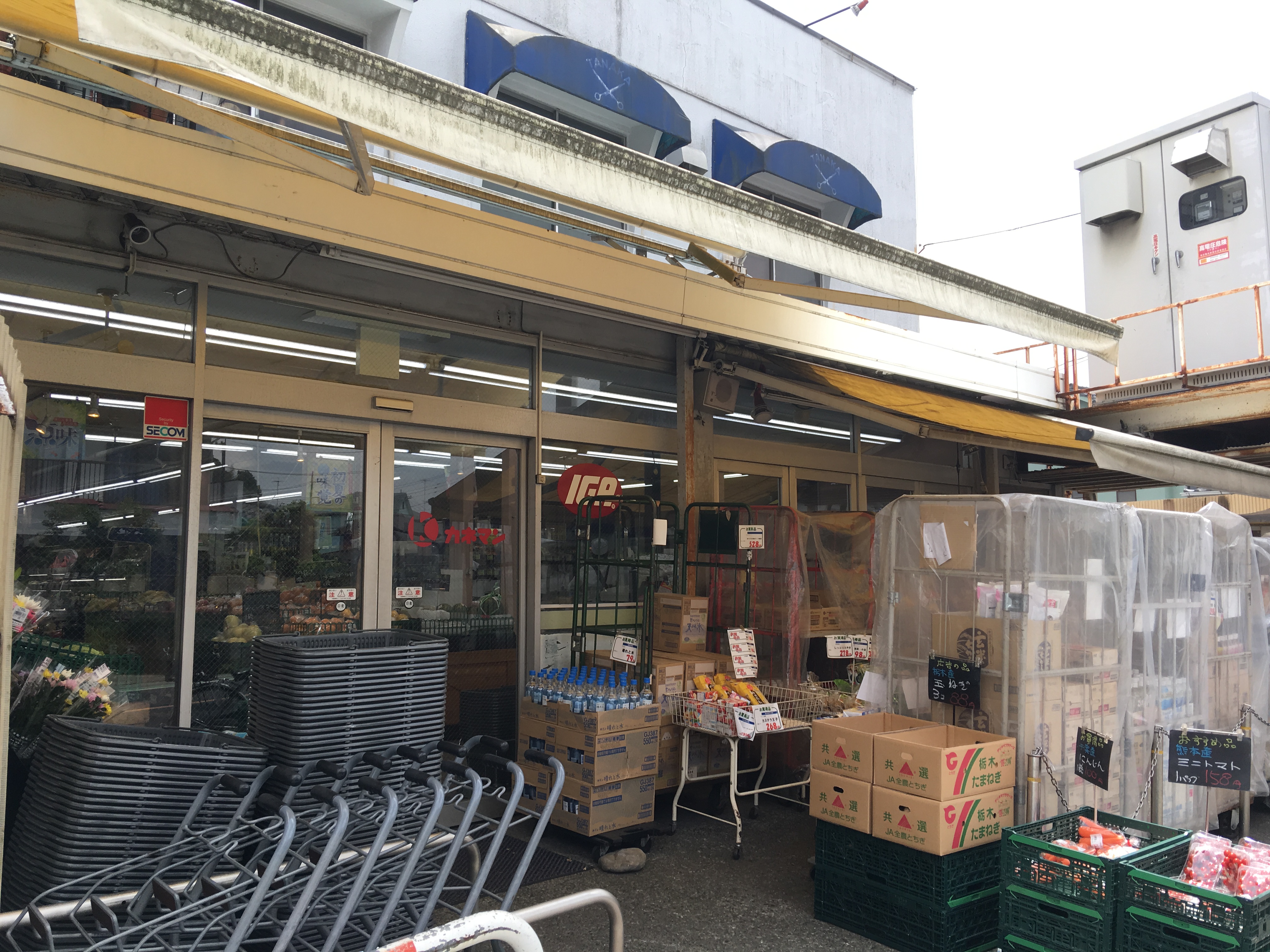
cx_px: 635
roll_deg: +0.2
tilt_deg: +7.6
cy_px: 476
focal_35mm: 29
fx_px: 1064
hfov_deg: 61.7
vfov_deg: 48.2
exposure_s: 1/377
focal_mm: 4.15
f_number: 2.2
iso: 25
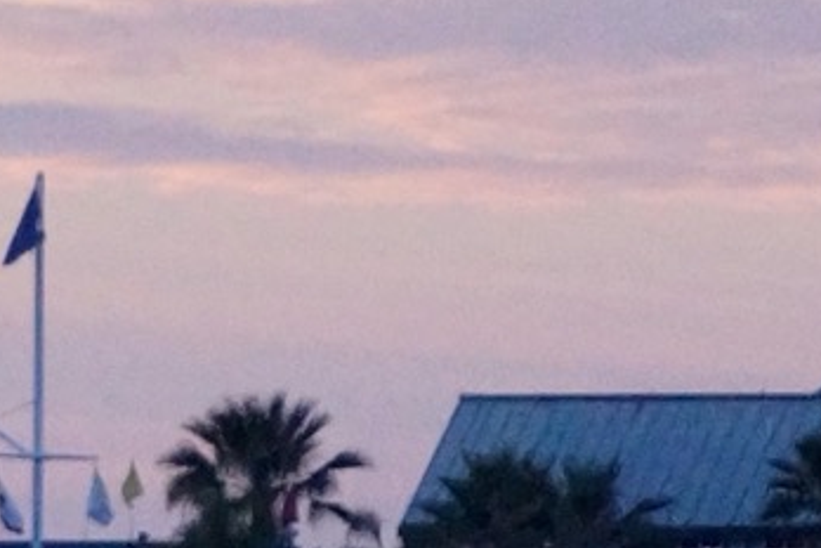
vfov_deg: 1.2
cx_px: -432
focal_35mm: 1138
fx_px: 25951
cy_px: 591
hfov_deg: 1.8
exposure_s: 1/400
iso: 3200
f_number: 22
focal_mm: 110
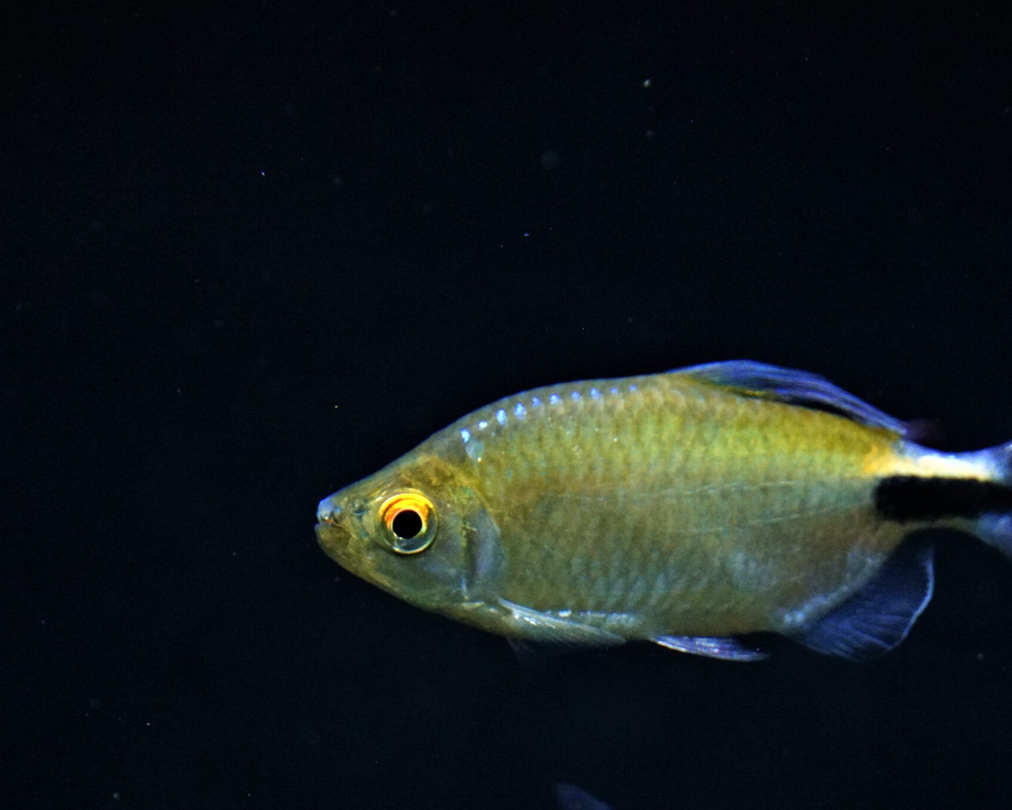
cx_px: 561
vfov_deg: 7.1
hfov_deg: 8.8
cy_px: 483
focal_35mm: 219
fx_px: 6560
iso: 8000
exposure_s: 1/200
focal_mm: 104
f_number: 5.6
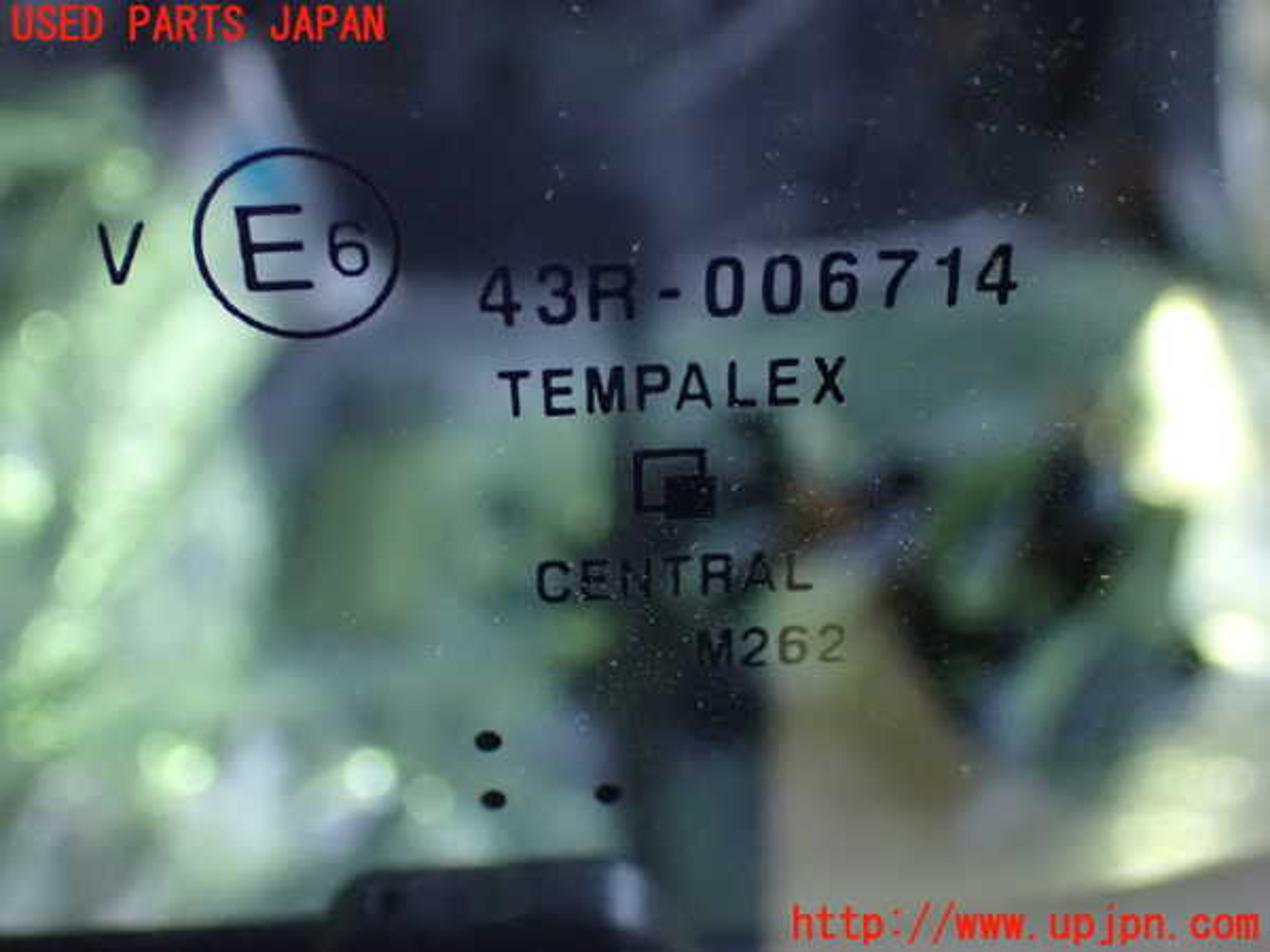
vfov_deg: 30.9
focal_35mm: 47
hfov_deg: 40.4
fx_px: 1724
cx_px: 635
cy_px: 476
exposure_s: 1/15
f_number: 3.1
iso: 1600
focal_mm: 8.4
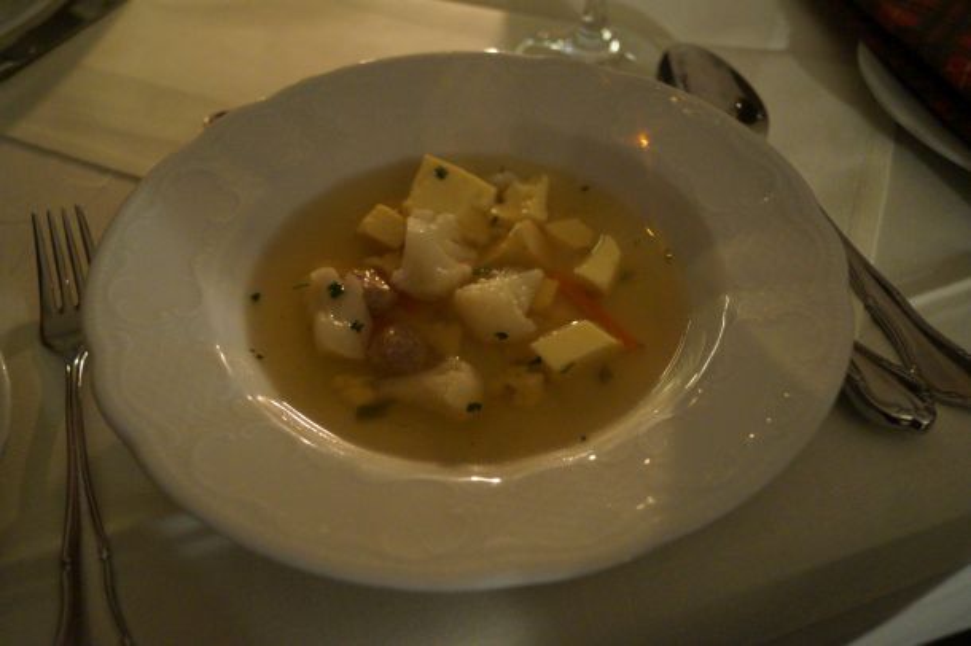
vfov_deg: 43.6
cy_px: 323
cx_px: 486
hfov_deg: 62.0
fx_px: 809
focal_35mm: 30
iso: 3200
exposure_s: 1/10
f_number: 4
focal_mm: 20
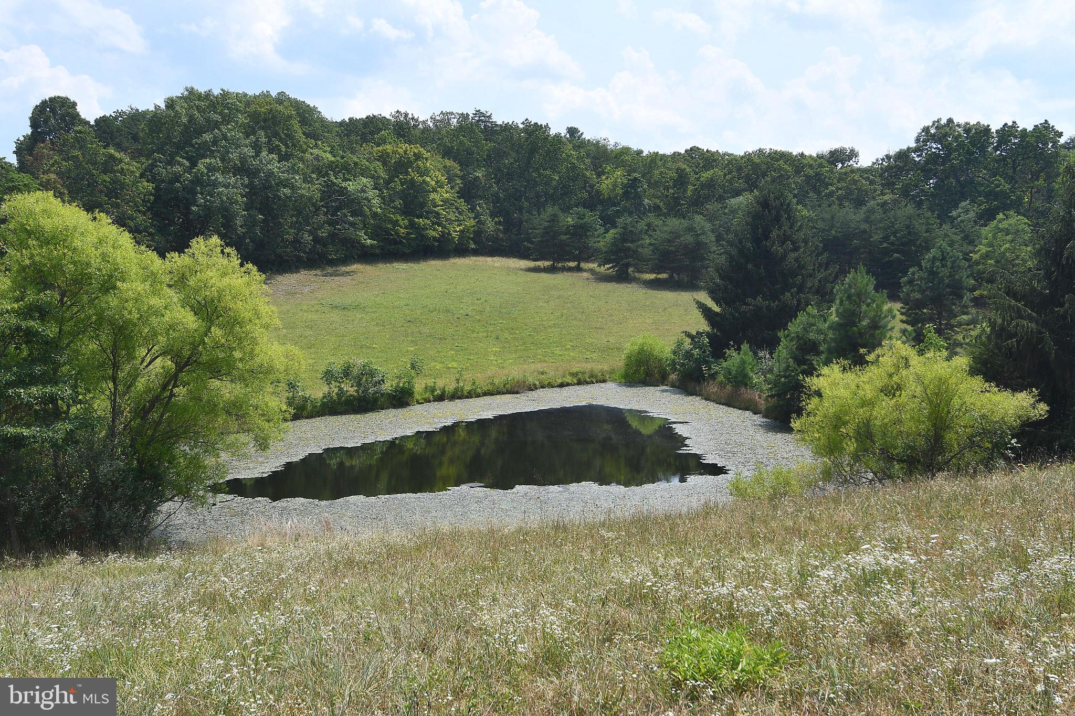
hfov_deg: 53.1
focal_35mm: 36
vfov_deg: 36.9
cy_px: 358
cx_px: 538
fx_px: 1075
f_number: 9
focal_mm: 24
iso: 100
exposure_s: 1/320
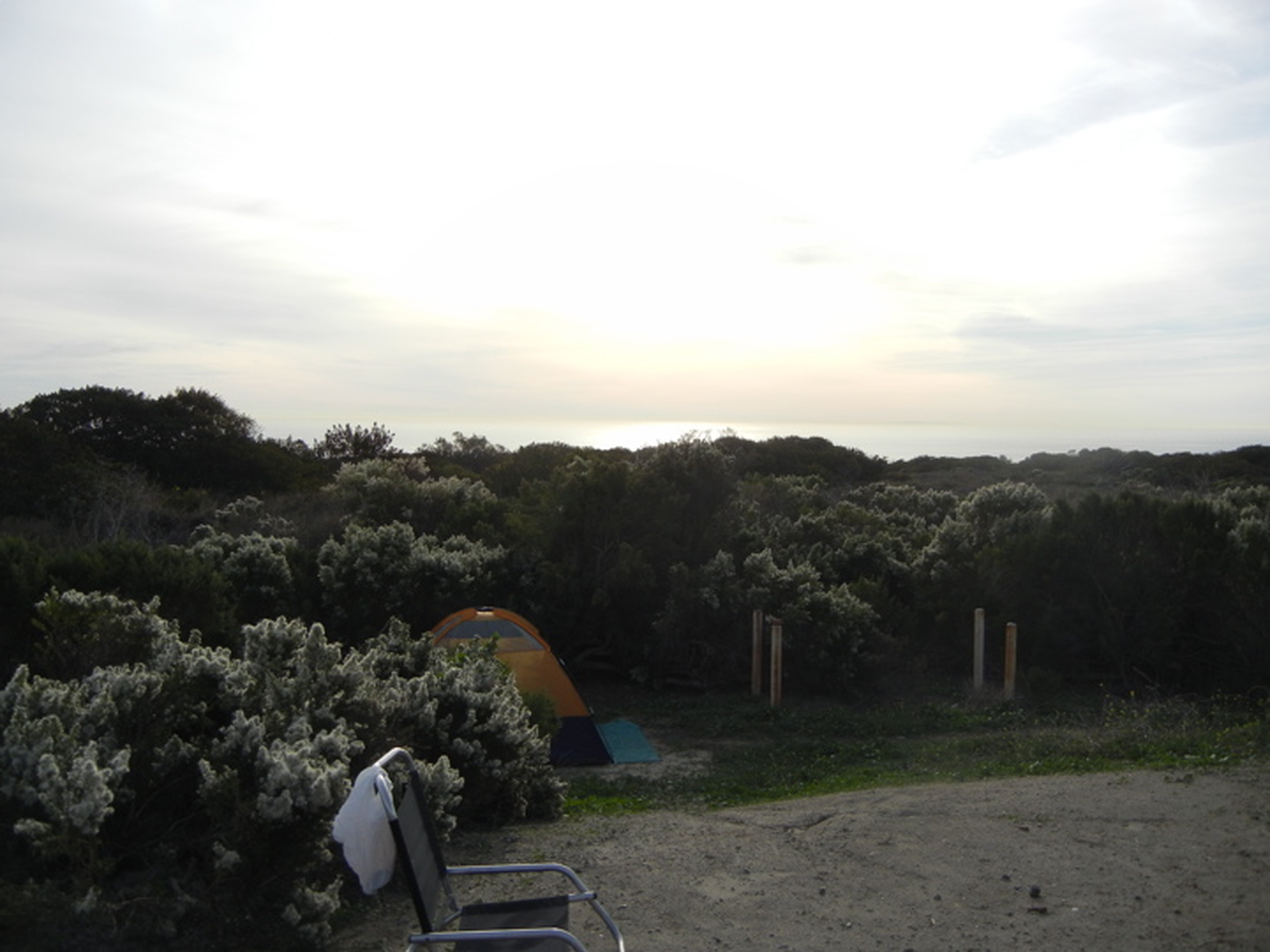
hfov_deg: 60.0
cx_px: 635
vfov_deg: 46.8
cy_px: 476
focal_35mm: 30
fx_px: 1101
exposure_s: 1/491
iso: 160
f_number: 7
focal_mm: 5.4
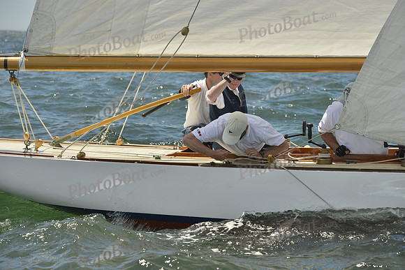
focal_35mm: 135
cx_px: 202
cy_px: 135
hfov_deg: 15.2
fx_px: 1519
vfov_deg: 10.2
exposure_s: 1/1600
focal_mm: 135
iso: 280
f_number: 8
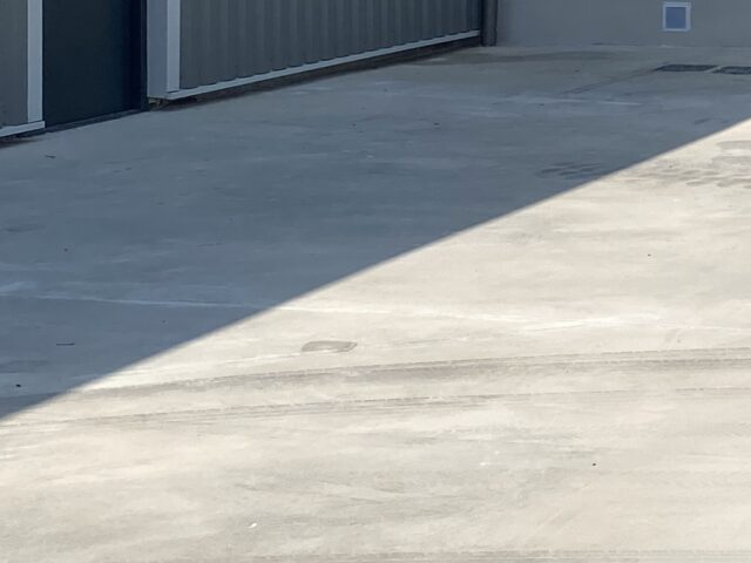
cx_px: 1239
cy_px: -169
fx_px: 2256
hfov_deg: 16.6
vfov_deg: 13.7
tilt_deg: -0.4
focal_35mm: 104
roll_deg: +0.8
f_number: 1.8
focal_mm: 4.25
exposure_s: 1/5025
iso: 32
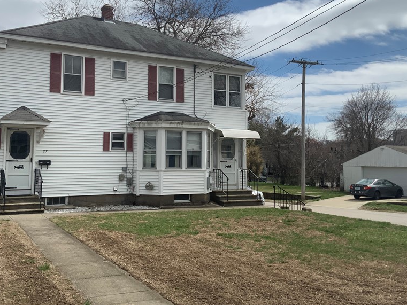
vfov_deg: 36.7
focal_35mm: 39
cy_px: 124
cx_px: 190
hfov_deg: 47.8
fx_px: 459
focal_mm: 3
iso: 20
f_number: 1.8
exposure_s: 1/2667
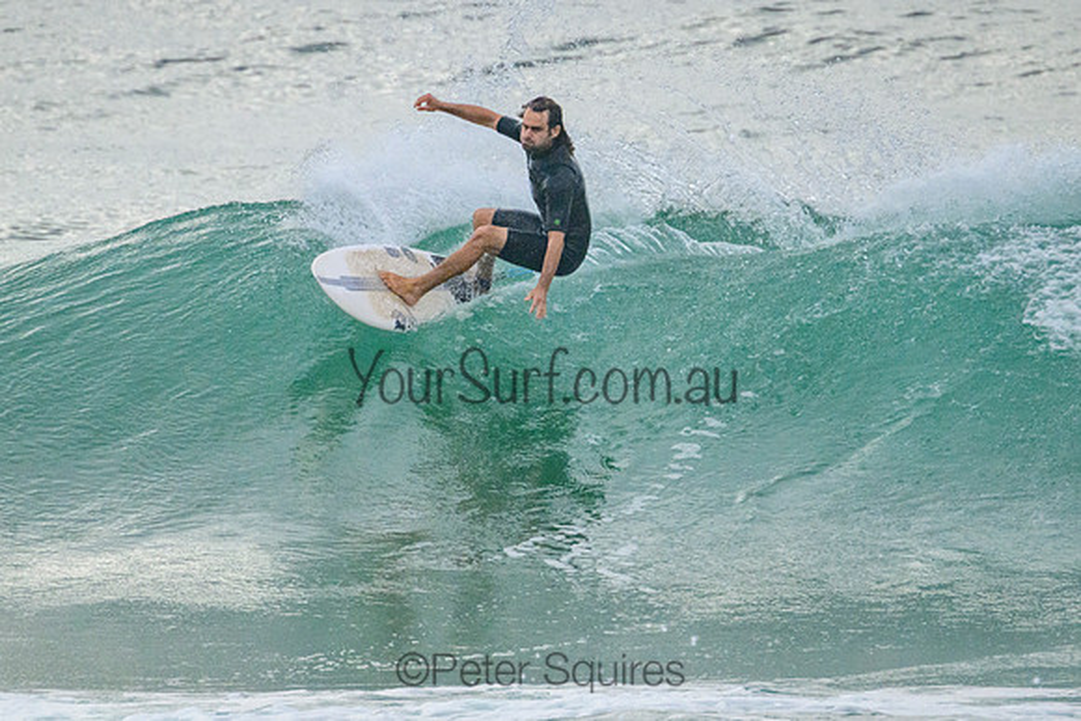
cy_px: 301
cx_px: 587
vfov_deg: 1.3
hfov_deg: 1.9
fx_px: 33028
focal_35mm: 1100
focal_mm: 800
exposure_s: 1/2000
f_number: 11
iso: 2500
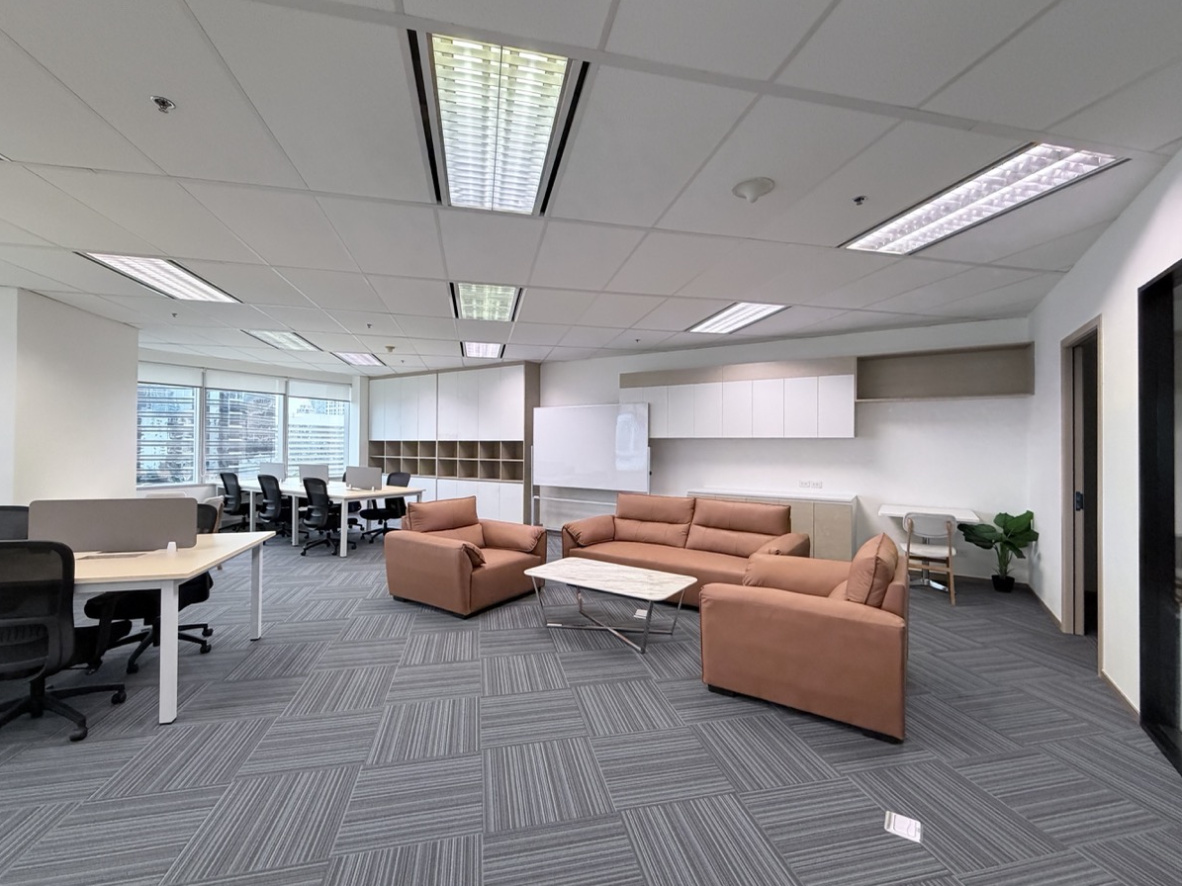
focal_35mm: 15
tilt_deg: +0.6
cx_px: 595
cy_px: 439
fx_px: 512
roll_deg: +0.1
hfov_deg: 98.2
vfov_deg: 81.7
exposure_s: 1/100
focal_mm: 2.22
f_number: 2.2
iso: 200
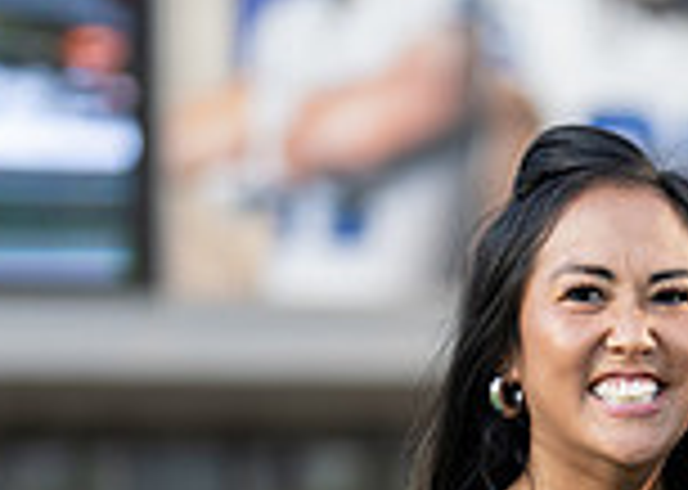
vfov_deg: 6.7
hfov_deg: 9.3
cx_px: 842
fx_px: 4178
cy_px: 569
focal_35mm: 214
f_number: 1.2
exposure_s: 1/2500
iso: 100
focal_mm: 50
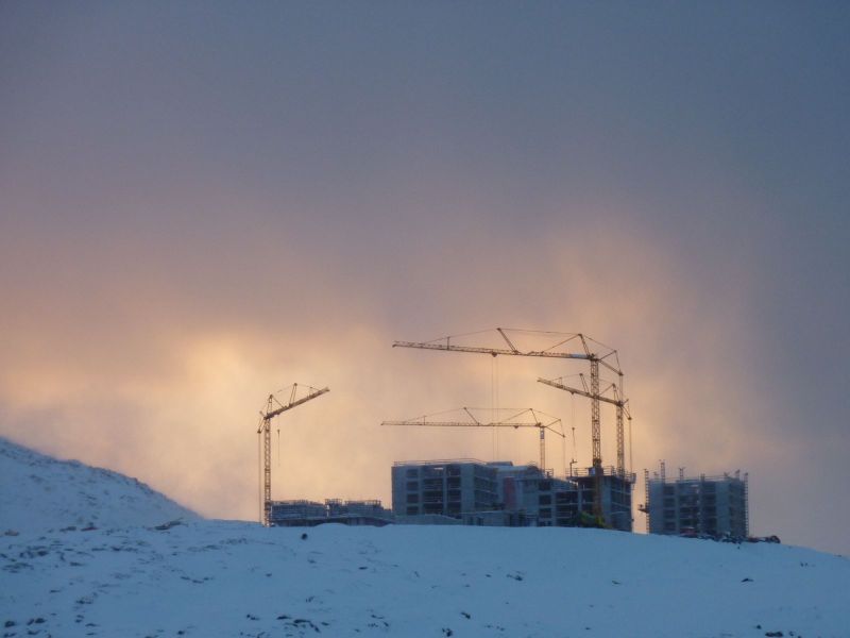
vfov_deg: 10.1
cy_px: 319
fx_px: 3610
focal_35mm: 147
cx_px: 425
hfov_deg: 13.4
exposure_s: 1/250
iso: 160
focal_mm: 24.1
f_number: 4.5
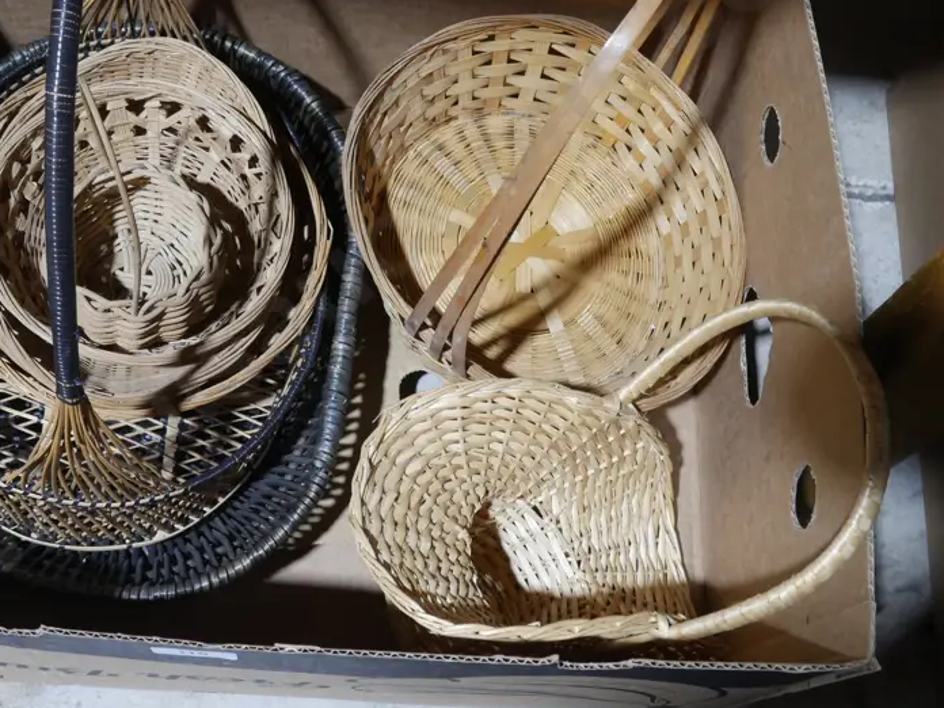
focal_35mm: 50
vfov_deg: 29.0
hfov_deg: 37.9
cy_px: 279
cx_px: 345
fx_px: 1364
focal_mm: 17
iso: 1250
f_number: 5.6
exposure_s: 1/60
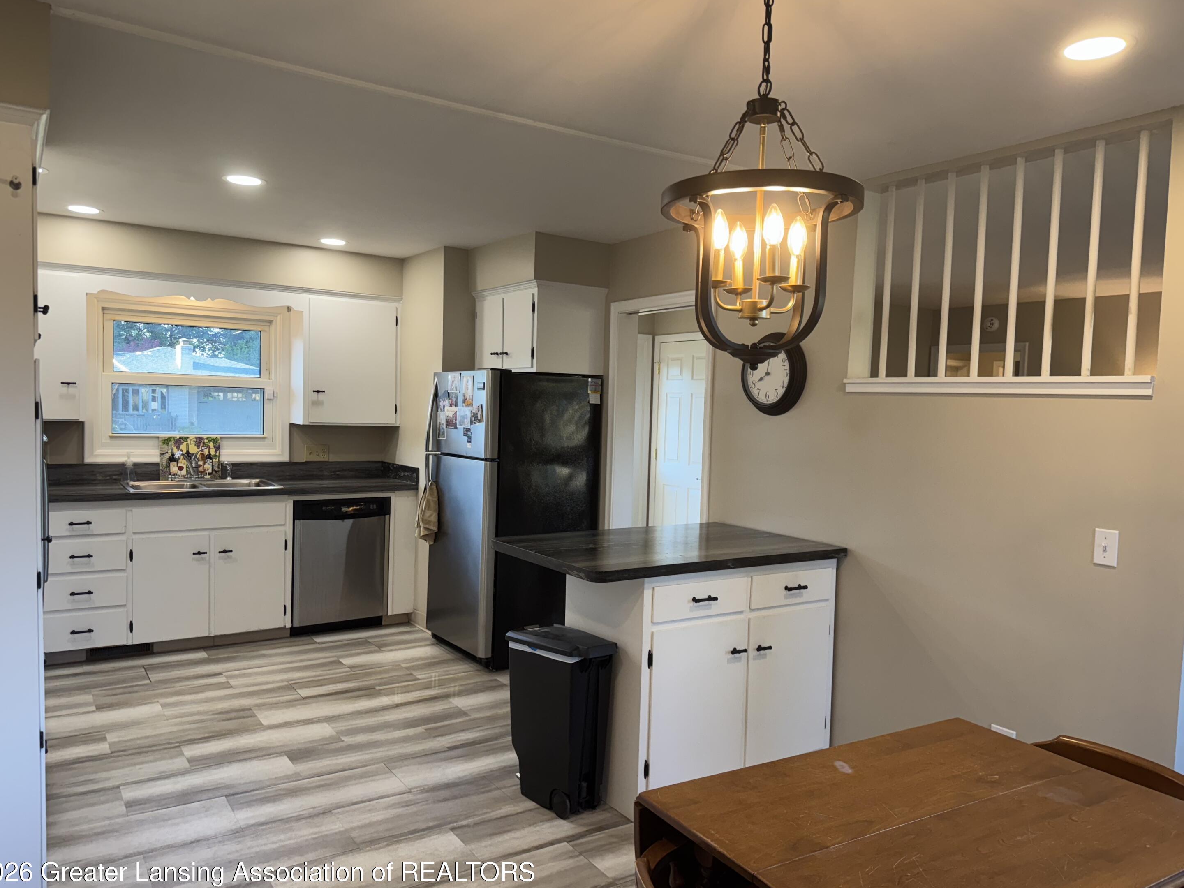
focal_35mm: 25
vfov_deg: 54.9
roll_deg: -1.9
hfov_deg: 69.4
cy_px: 452
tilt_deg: -4.2
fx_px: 855
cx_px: 590
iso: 125
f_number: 1.78
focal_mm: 6.76
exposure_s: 1/120
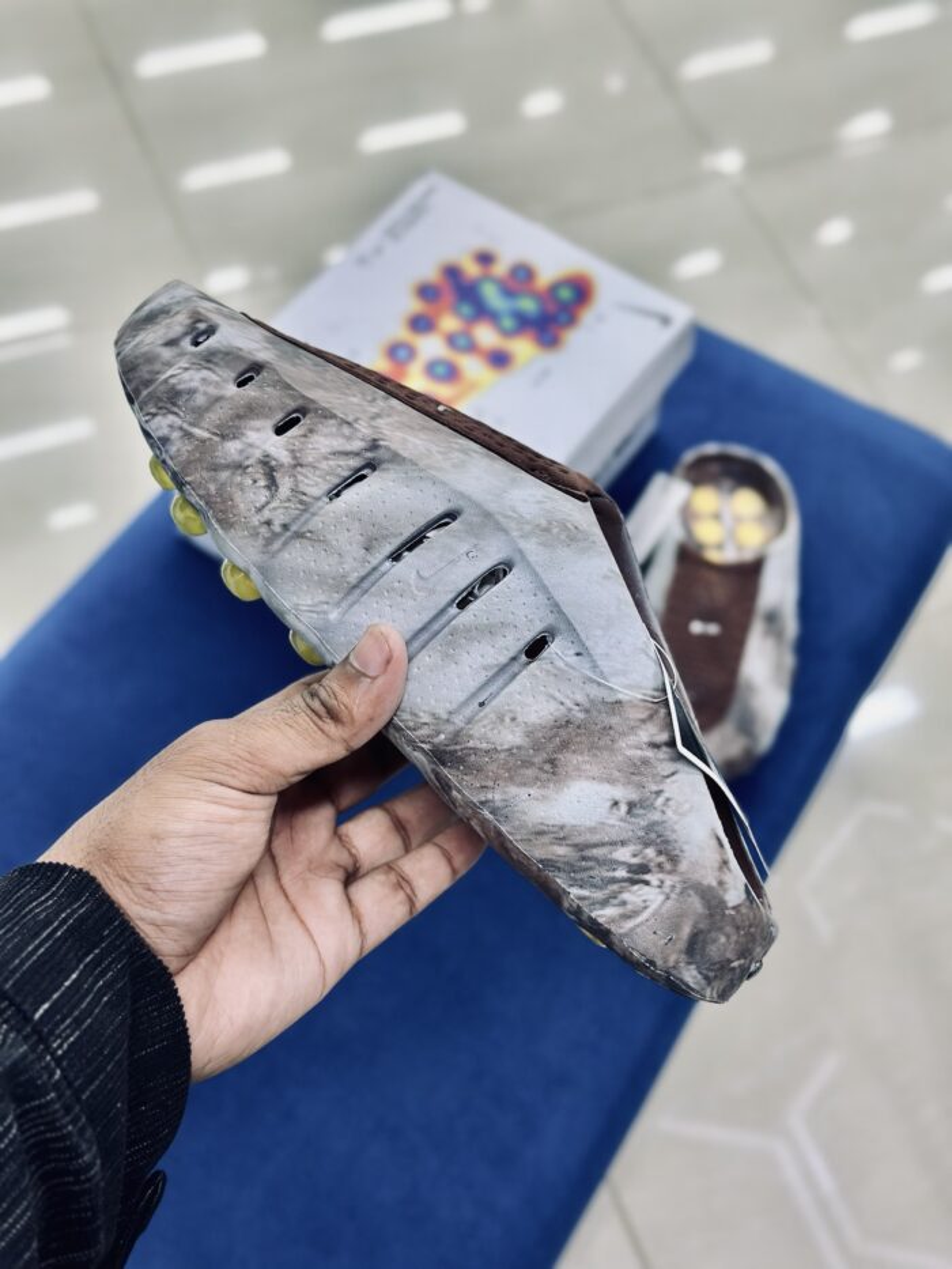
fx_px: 1760
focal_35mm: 48
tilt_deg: -56.4
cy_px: 634
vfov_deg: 39.7
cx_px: 476
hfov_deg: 30.3
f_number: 1.78
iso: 80
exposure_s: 1/100
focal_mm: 6.86
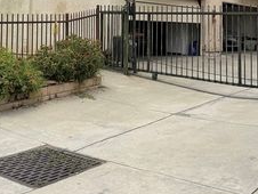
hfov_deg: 36.1
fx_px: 395
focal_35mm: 53
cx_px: 132
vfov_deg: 26.1
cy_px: -3
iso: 80
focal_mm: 6.76
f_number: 1.78
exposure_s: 1/10309
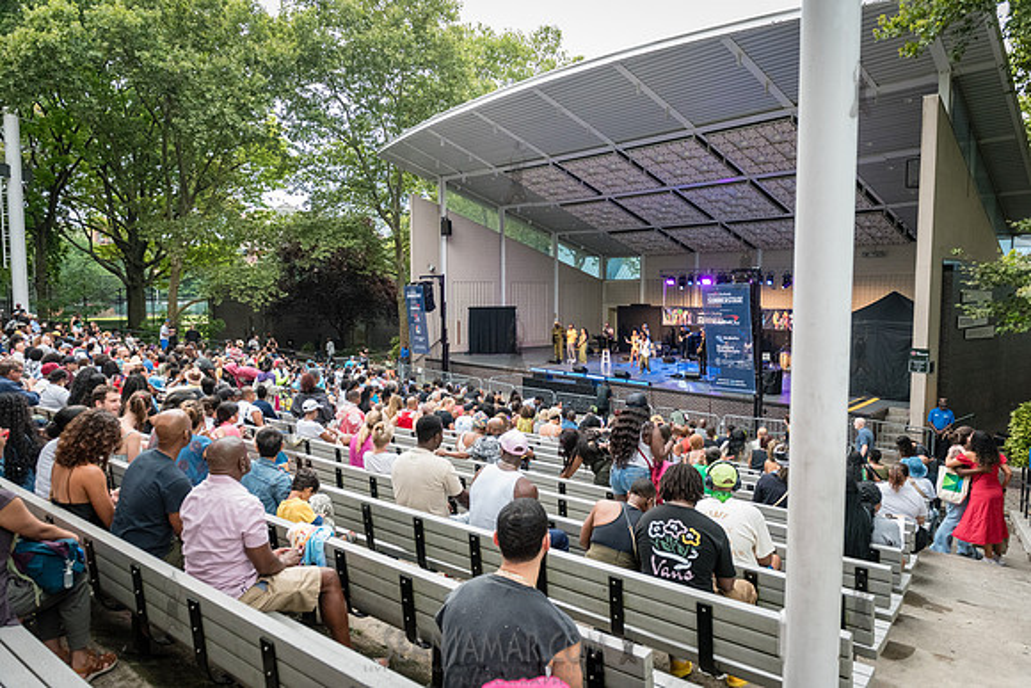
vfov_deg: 52.5
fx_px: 697
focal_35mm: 24
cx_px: 516
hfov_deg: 72.9
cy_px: 344
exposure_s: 1/320
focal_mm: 24
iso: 3200
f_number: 4
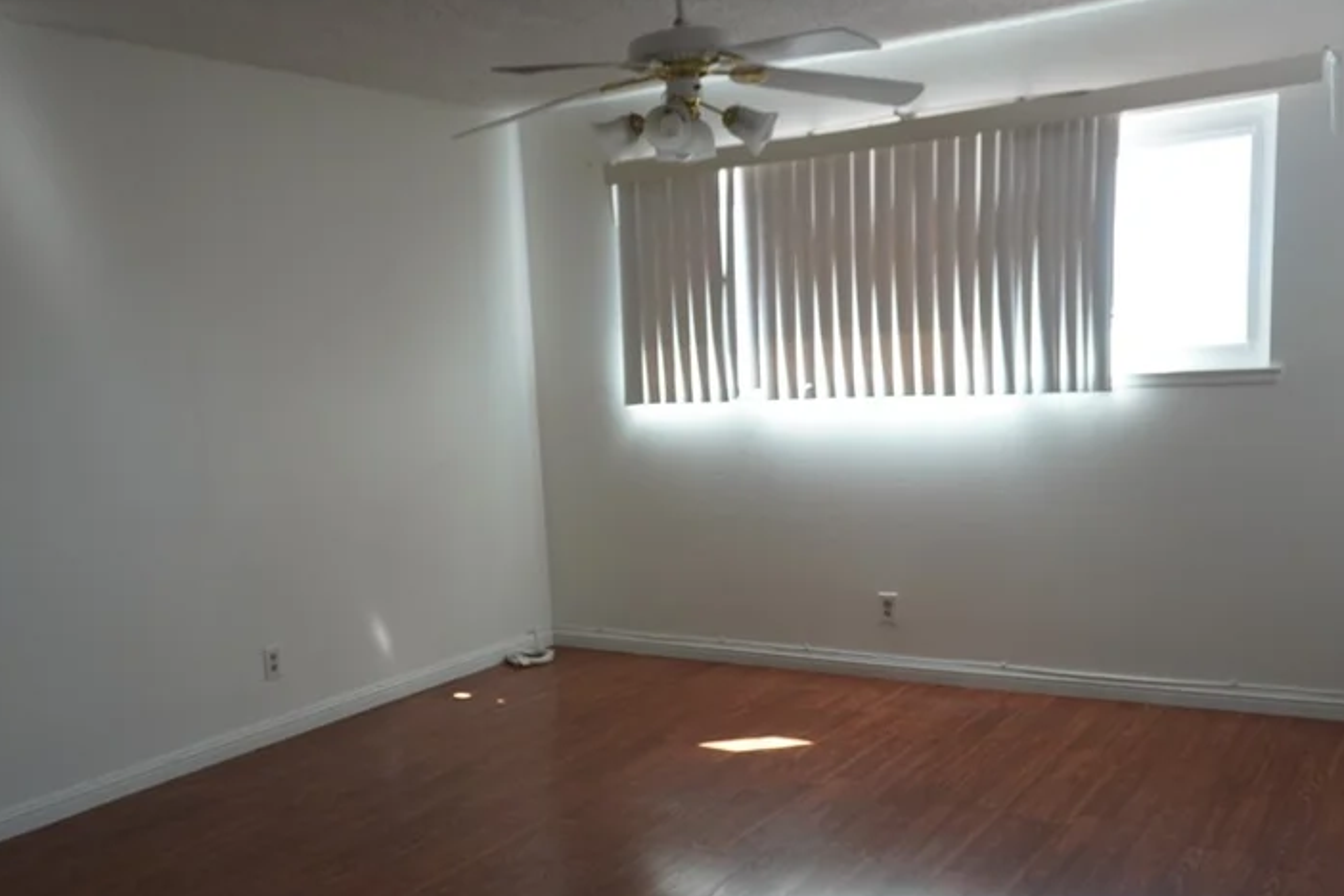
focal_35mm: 35
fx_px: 1307
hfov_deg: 54.0
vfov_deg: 37.4
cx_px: 538
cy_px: 606
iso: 1000
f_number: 4
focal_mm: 16
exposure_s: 1/160
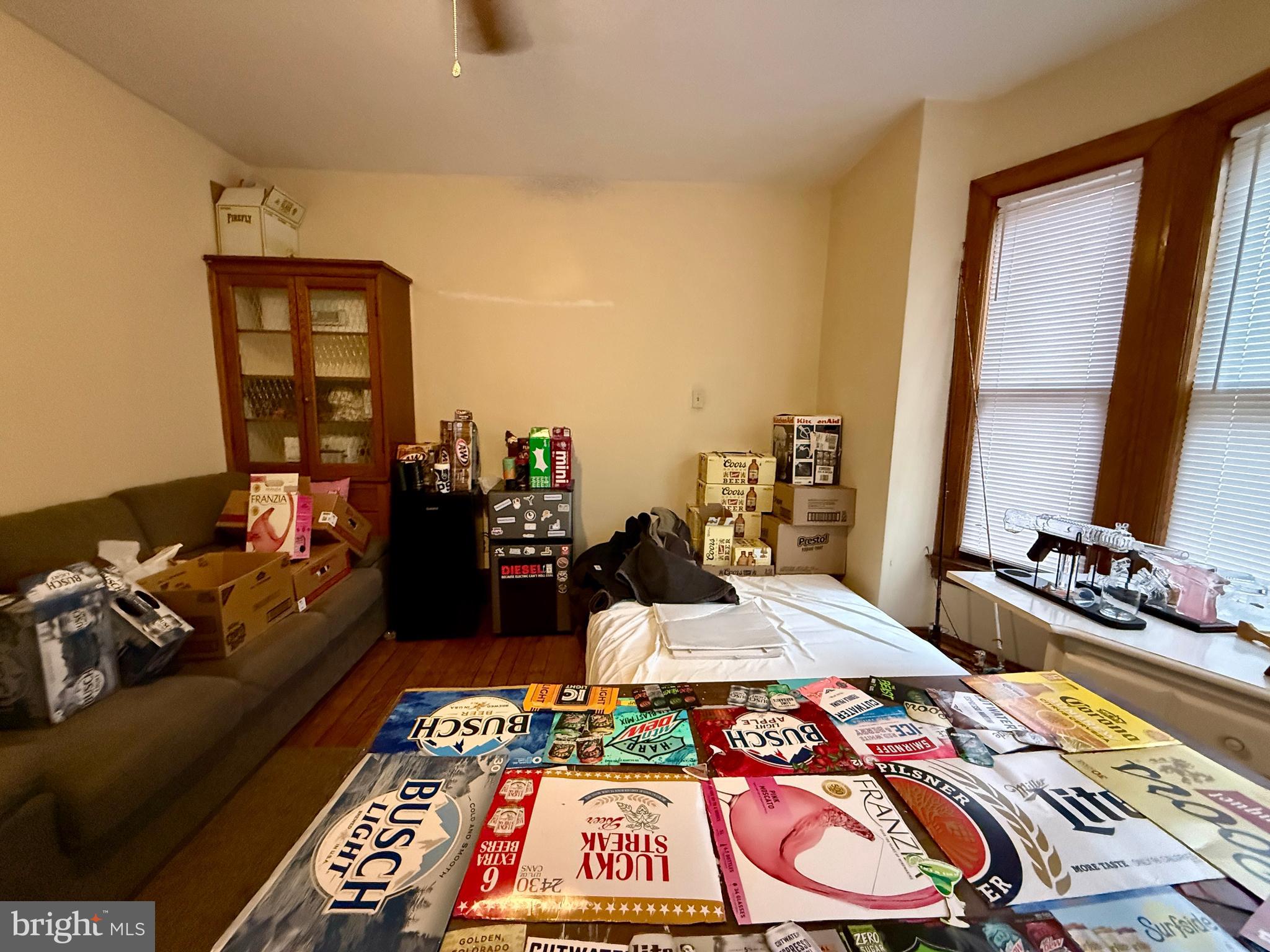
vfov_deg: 85.7
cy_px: 476
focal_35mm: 14
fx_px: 514
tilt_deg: -7.5
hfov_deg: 102.1
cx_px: 635
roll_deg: -0.6
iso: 1000
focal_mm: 2.22
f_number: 2.2
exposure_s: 1/60
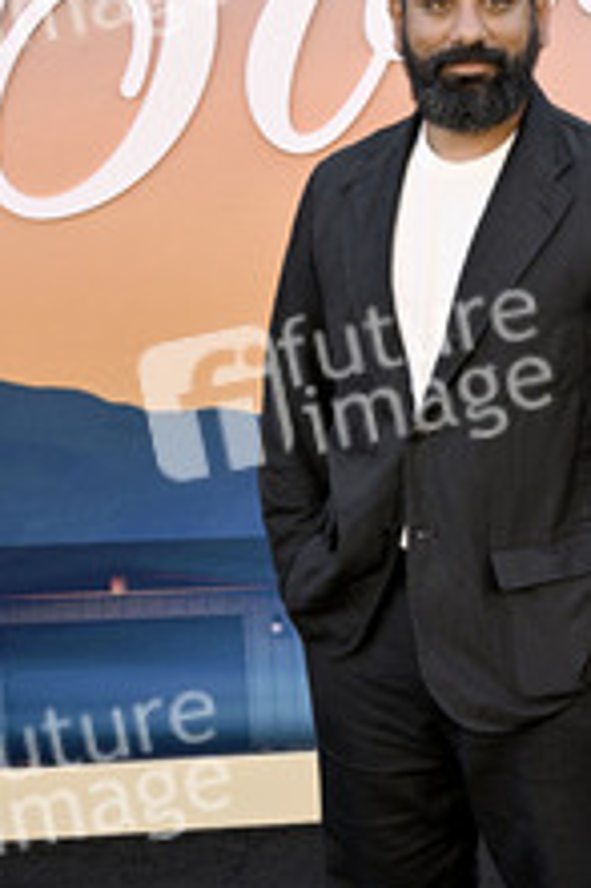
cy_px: 587
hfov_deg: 15.9
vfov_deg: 23.8
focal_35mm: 85
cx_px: 462
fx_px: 2096
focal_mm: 47
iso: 500
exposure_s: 1/320
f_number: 7.1
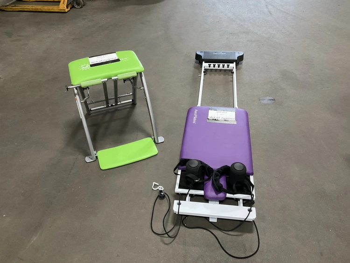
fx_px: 293
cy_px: 132
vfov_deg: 48.3
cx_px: 175
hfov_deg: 61.6
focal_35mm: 29
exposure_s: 1/40
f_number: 1.8
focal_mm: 3
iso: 200
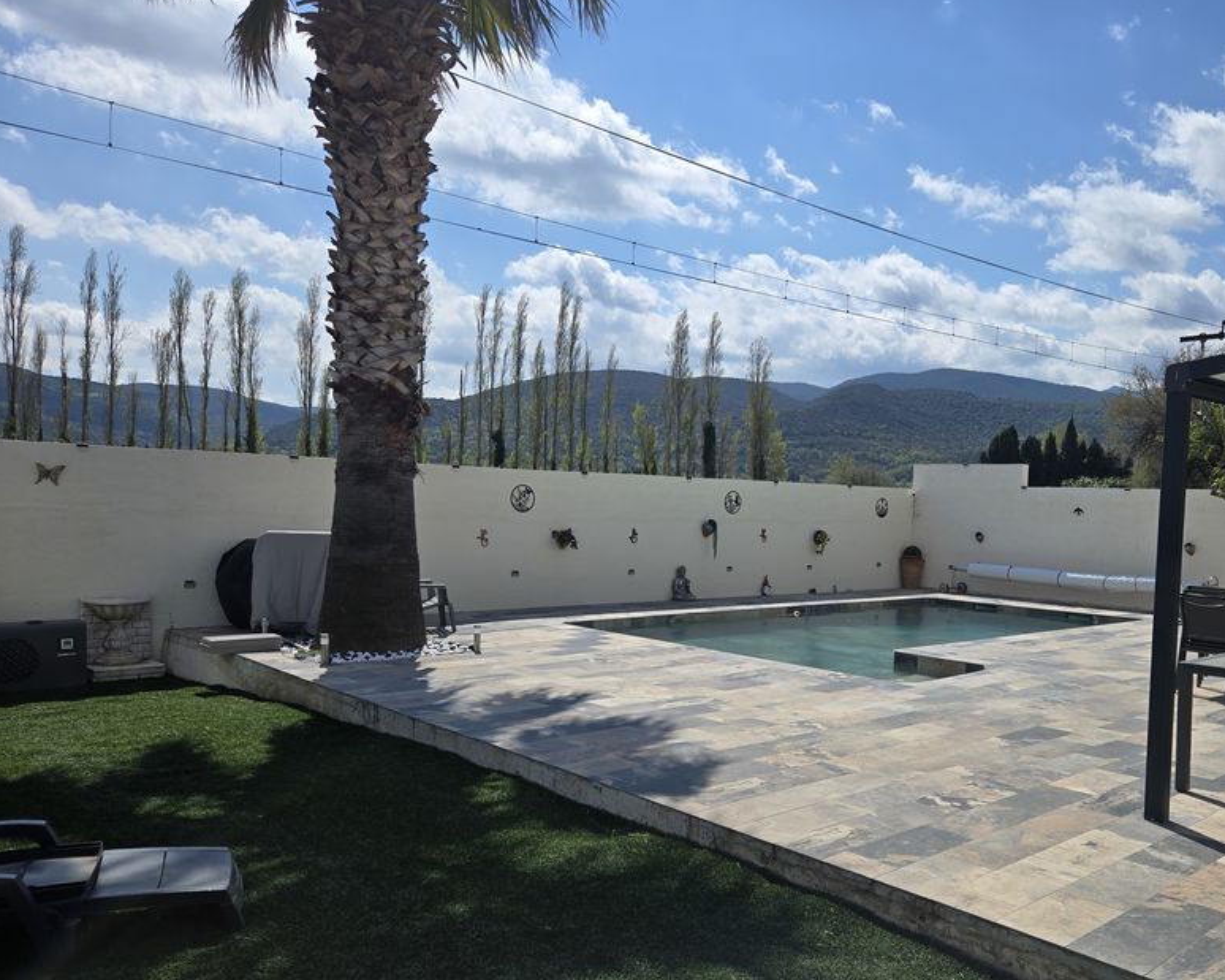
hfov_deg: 59.5
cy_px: 560
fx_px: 1051
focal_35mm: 29
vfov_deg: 49.8
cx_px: 783
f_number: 1.8
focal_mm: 5.4
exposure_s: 1/3327
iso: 25
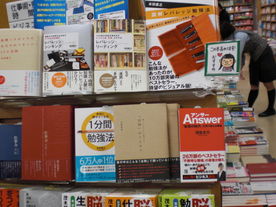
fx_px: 303
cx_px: 138
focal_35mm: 38
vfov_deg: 37.7
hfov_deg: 49.0
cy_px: 104
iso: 200
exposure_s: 1/100
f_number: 3.1
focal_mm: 6.3
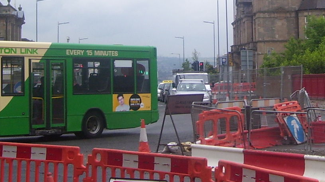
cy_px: -3
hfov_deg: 23.0
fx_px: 793
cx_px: 236
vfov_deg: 13.0
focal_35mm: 92
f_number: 2.7
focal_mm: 6
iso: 80
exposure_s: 1/500
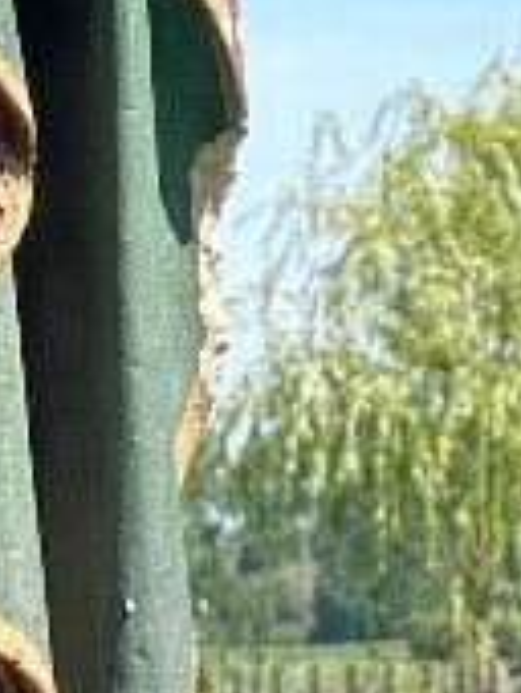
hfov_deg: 4.0
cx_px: -362
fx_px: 7326
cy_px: 12
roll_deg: +0.2
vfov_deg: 5.4
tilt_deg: +6.3
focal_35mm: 366
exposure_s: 1/1261
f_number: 2
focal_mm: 6
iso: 25
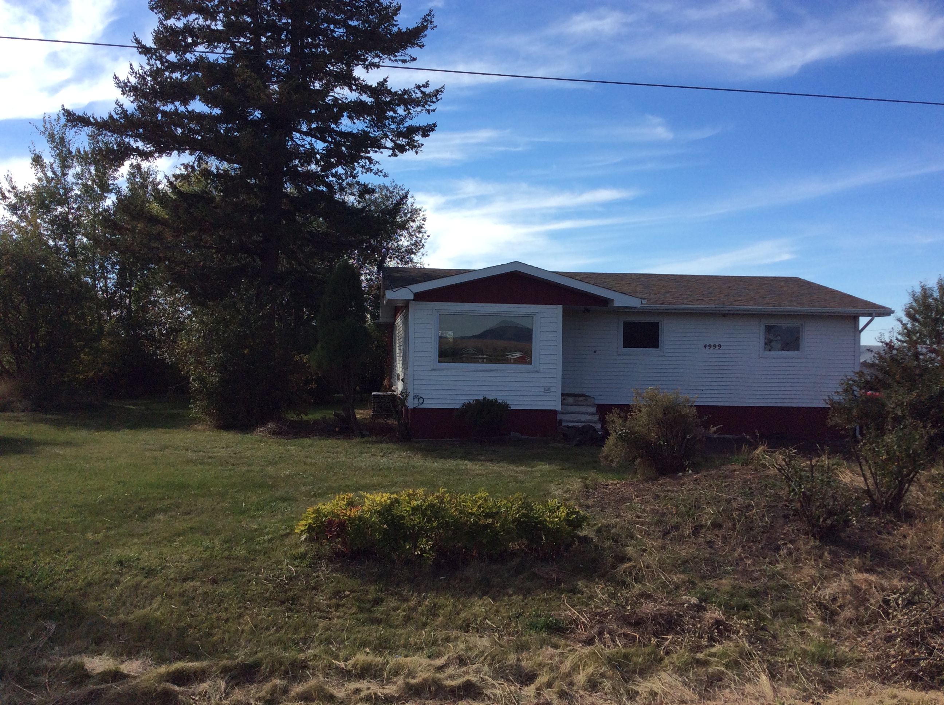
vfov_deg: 44.1
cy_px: 352
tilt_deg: -1.0
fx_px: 871
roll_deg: -0.4
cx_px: 472
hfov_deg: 56.9
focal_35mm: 32
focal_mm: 3.3
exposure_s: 1/1217
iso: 32
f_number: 2.4
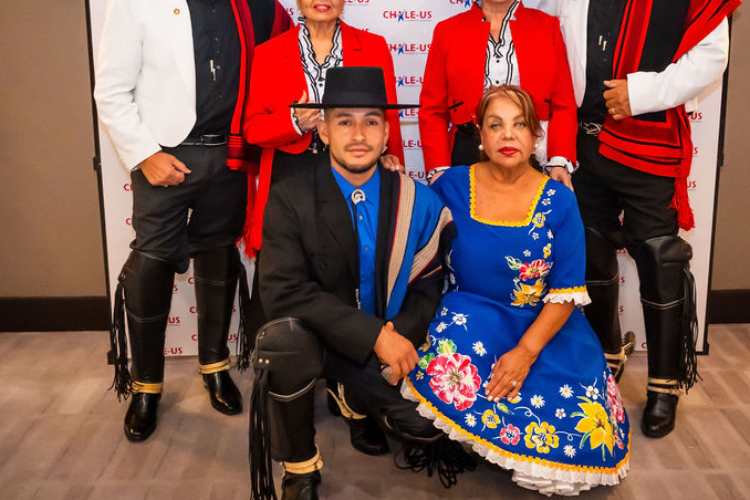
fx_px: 937
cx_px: 417
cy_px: 178
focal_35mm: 45
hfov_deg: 43.5
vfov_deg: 29.7
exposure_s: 1/125
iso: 3200
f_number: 3.5
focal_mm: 18
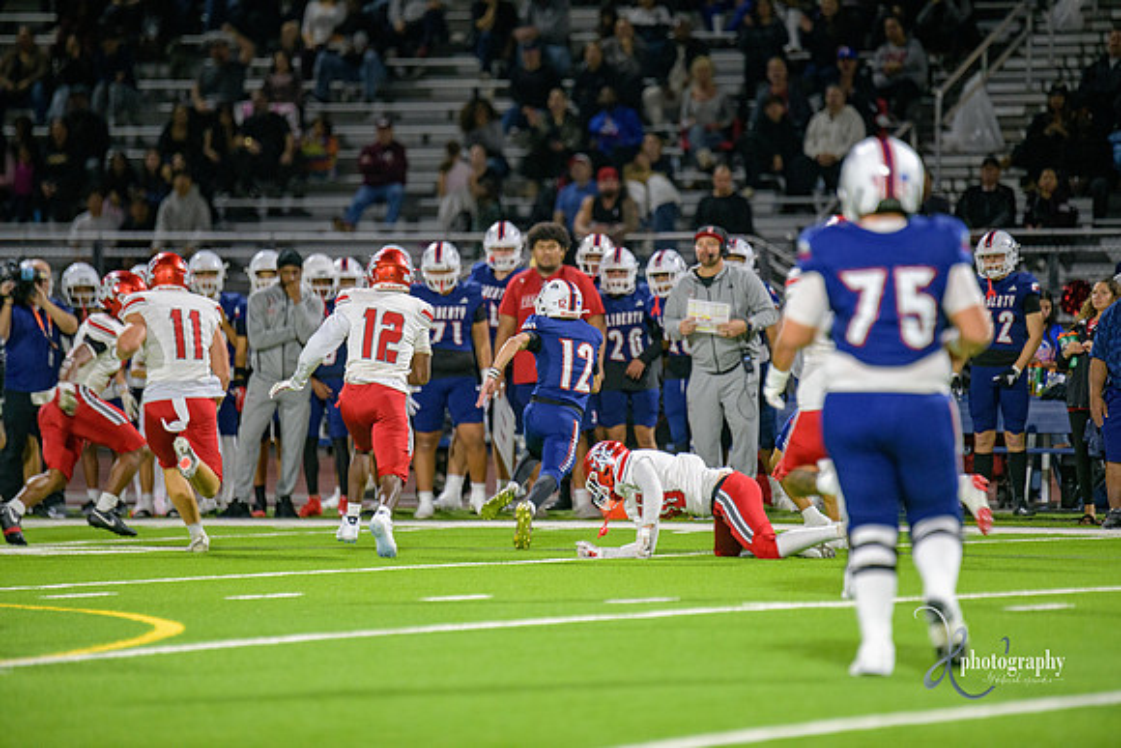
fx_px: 9343
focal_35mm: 300
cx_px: 560
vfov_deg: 4.6
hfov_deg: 6.9
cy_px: 374
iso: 2000
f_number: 2.8
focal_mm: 300
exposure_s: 1/250
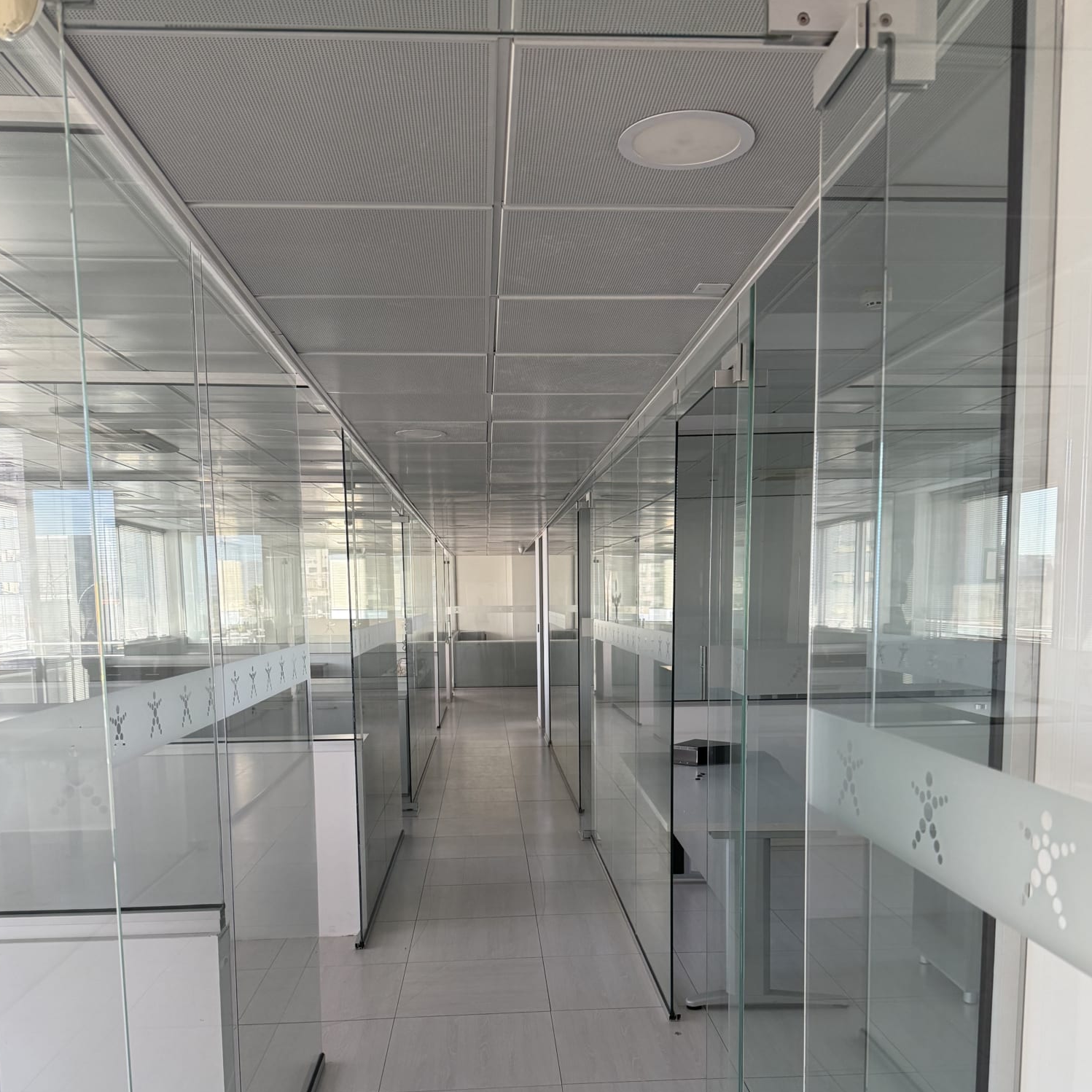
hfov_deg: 55.6
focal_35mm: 29
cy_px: 722
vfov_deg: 54.6
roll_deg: -0.8
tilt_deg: -6.5
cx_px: 550
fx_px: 1035
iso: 200
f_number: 1.78
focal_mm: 6.76
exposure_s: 1/189
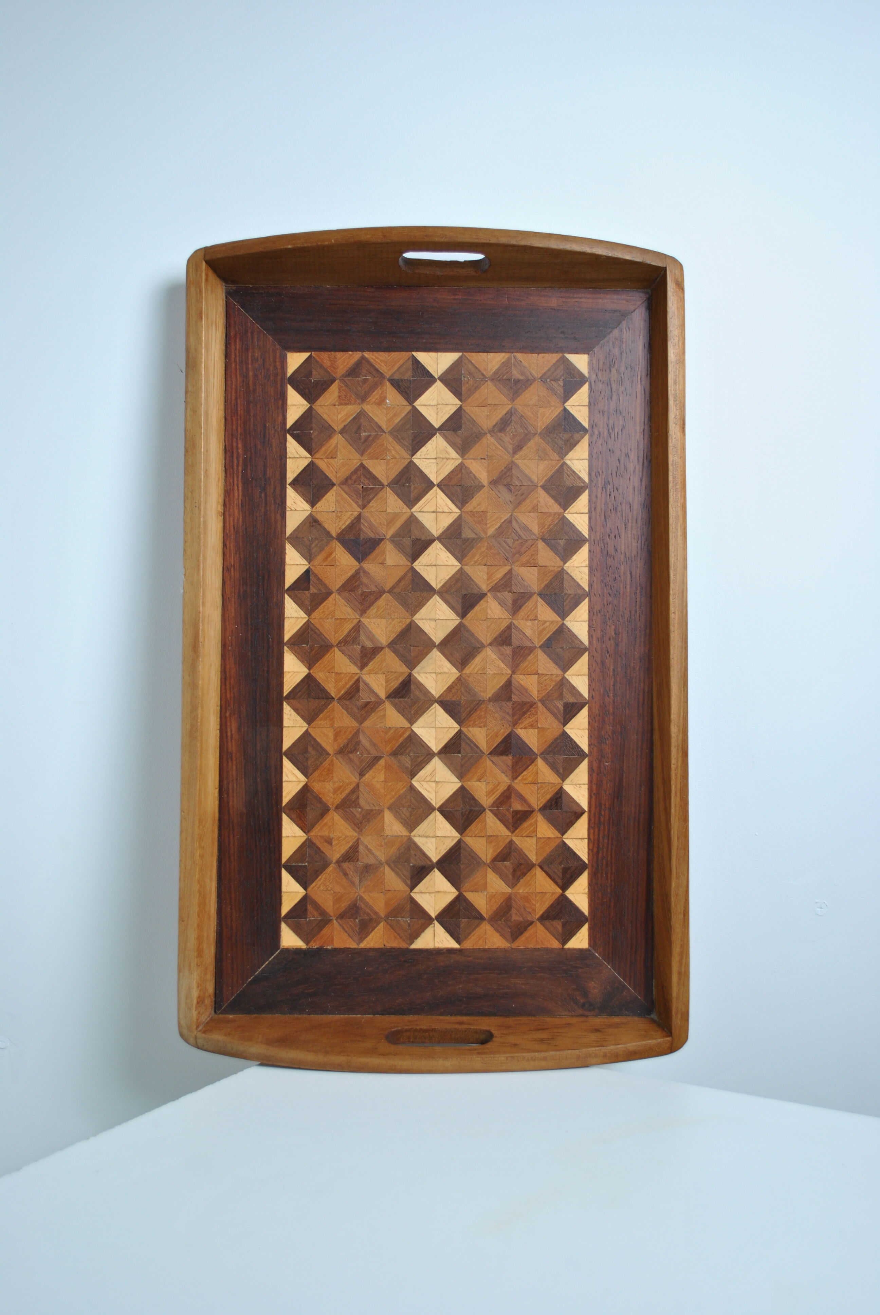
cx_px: 440
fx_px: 1426
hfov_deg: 34.3
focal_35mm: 39
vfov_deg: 49.5
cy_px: 658
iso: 200
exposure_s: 1/40
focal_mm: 26
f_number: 4.2
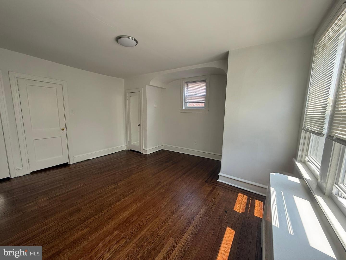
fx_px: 140
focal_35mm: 14
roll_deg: -1.3
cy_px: 130
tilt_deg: -7.2
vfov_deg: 85.7
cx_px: 173
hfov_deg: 102.1
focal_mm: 2.22
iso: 64
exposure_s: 1/99
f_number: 2.2
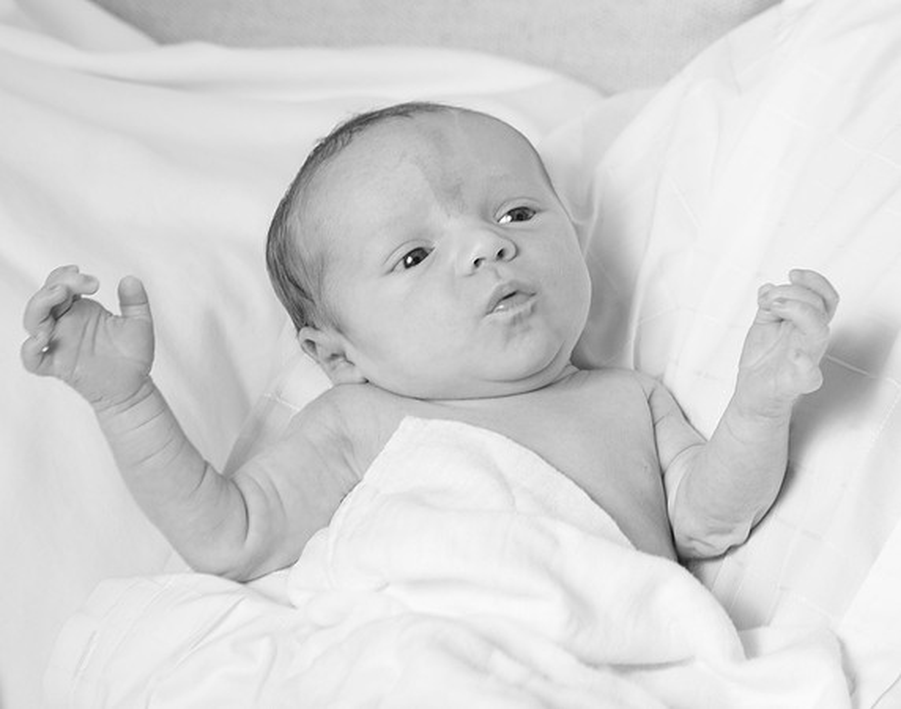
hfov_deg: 9.7
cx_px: 690
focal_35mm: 201
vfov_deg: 7.6
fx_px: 5321
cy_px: 199
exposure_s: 1/160
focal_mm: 102
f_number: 5.6
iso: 200
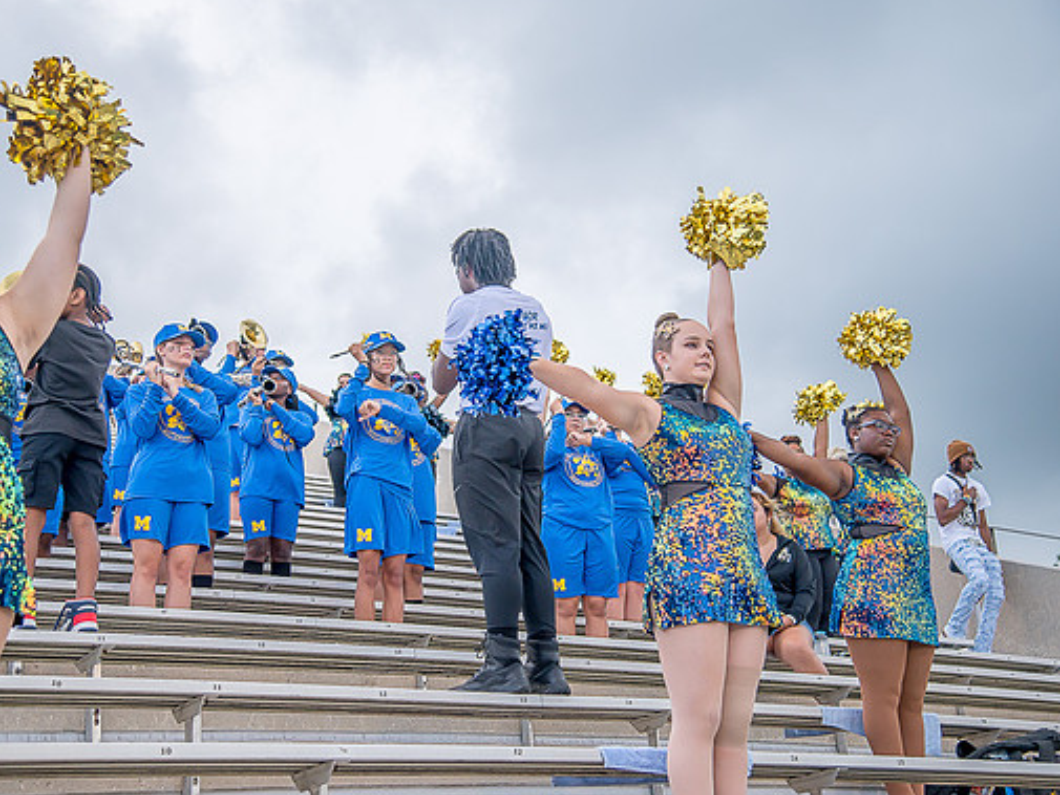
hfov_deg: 36.2
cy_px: 396
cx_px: 508
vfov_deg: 27.5
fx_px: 1623
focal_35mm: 53
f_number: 4
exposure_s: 1/250
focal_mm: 48
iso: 400
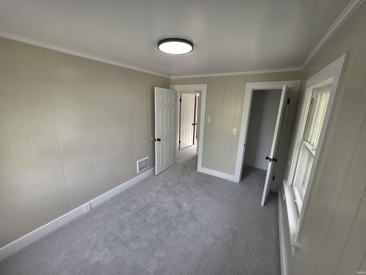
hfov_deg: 106.2
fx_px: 137
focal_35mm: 13
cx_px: 183
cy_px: 138
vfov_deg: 89.9
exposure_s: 1/120
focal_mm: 2.2
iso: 64
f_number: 1.9
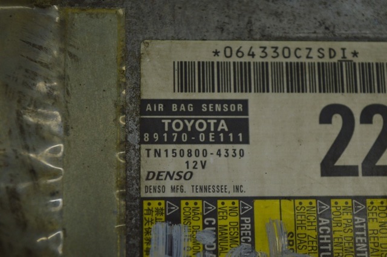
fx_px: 886
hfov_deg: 24.6
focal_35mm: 82
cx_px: 194
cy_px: 128
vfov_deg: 16.5
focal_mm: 55
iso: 400
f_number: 5.6
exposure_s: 1/200
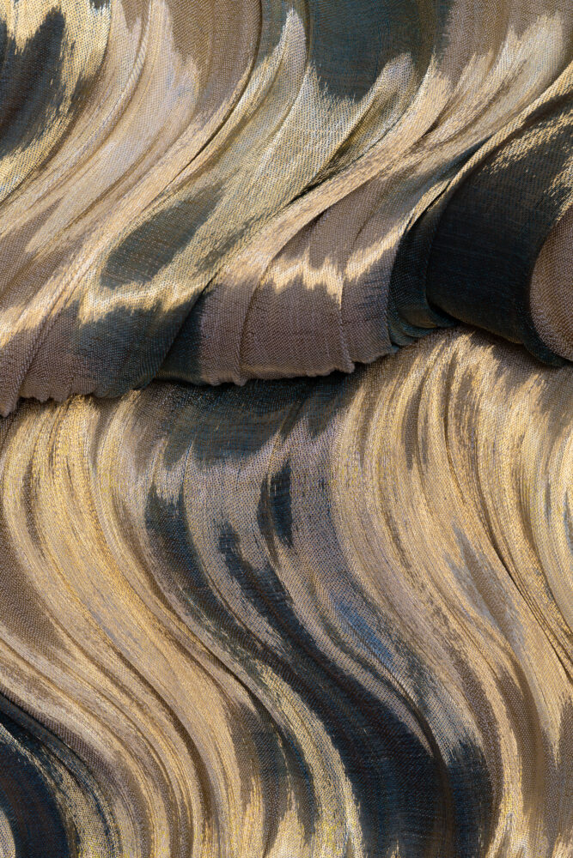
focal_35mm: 105
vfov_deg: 19.5
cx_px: 286
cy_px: 429
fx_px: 2506
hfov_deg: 13.0
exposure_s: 1/80
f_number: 5
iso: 250
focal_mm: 105
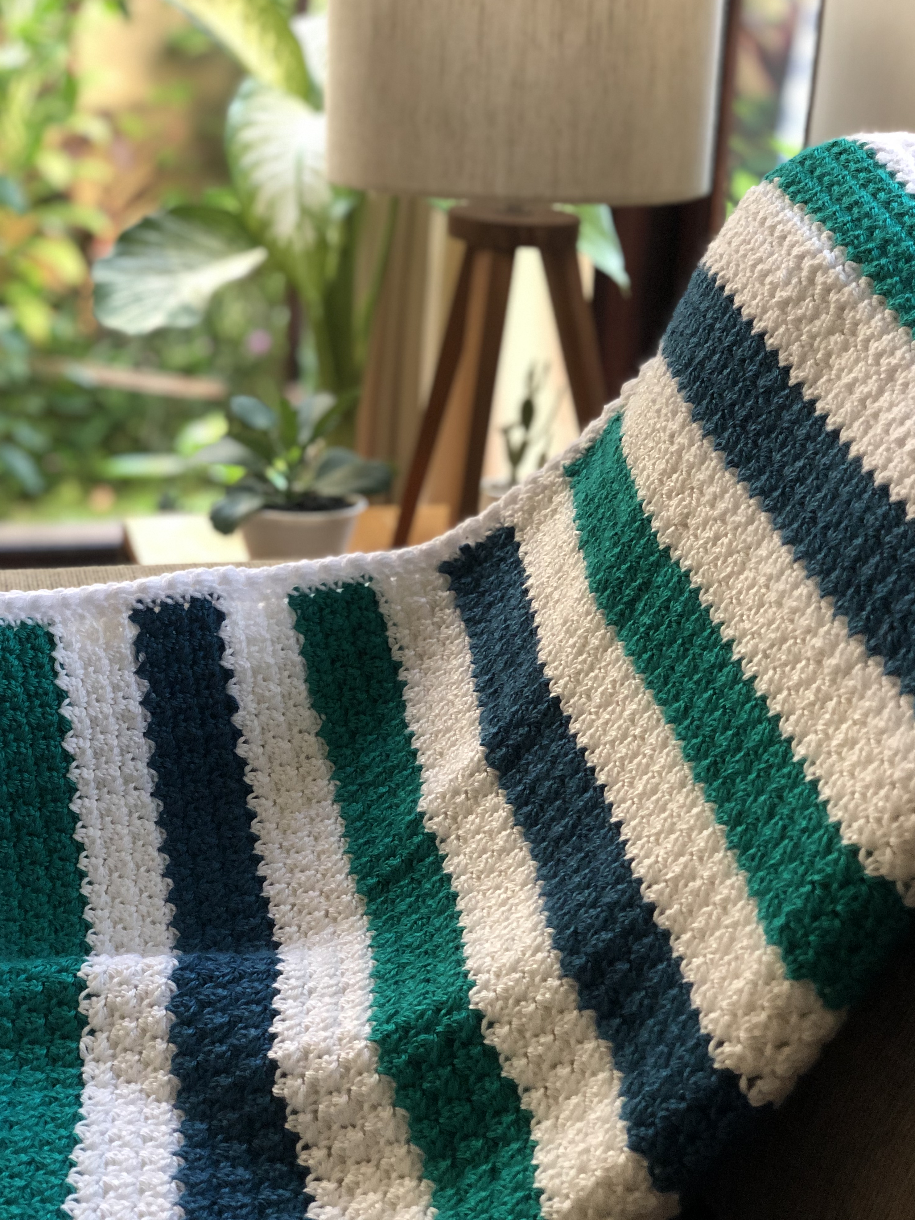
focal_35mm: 53
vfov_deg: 36.2
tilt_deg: -19.4
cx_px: 463
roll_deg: -3.2
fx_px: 1868
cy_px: 608
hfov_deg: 27.5
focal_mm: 6
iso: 160
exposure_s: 1/26
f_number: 2.4
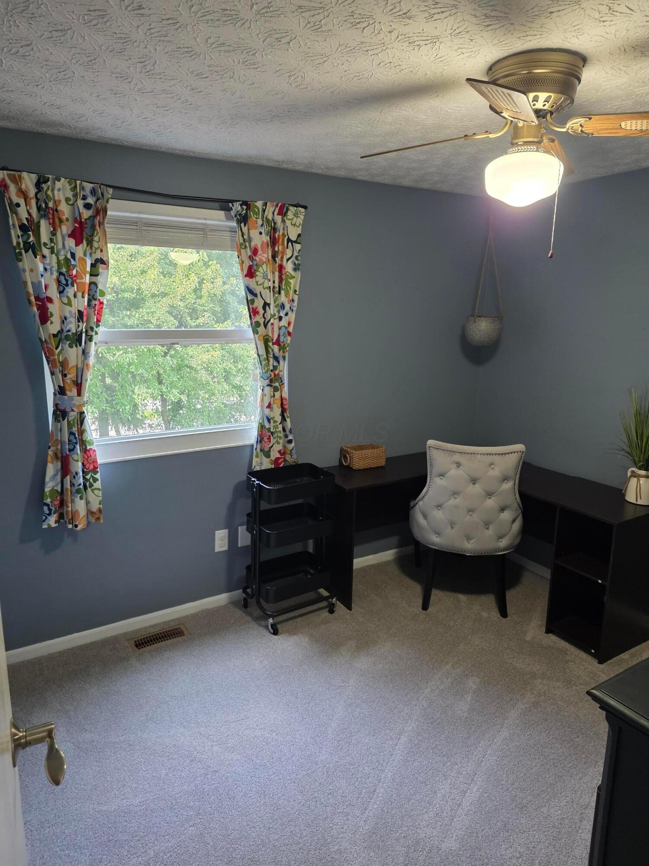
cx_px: 324
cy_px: 433
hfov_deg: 58.9
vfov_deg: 73.9
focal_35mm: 23
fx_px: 575
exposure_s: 1/120
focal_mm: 6.25
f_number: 1.7
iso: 400
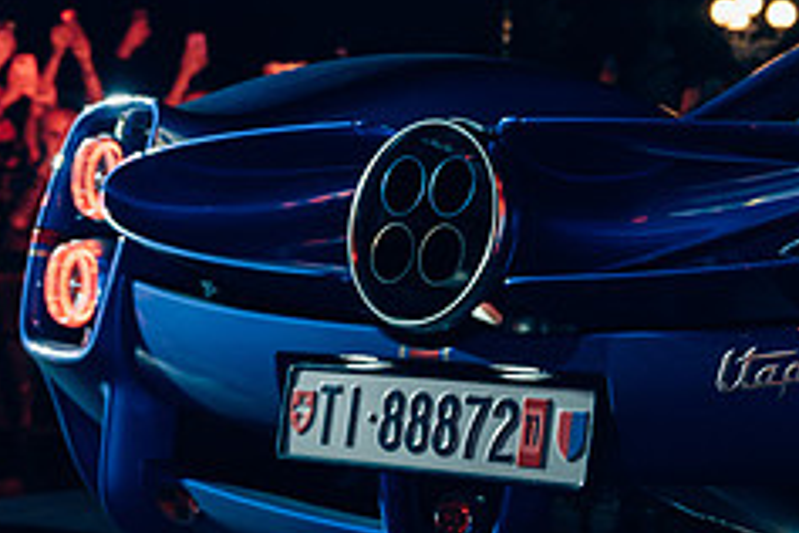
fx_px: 2175
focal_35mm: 98
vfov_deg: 13.9
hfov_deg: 20.5
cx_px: 681
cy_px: 167
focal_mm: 26.6
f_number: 3.2
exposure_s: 1/125
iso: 1600
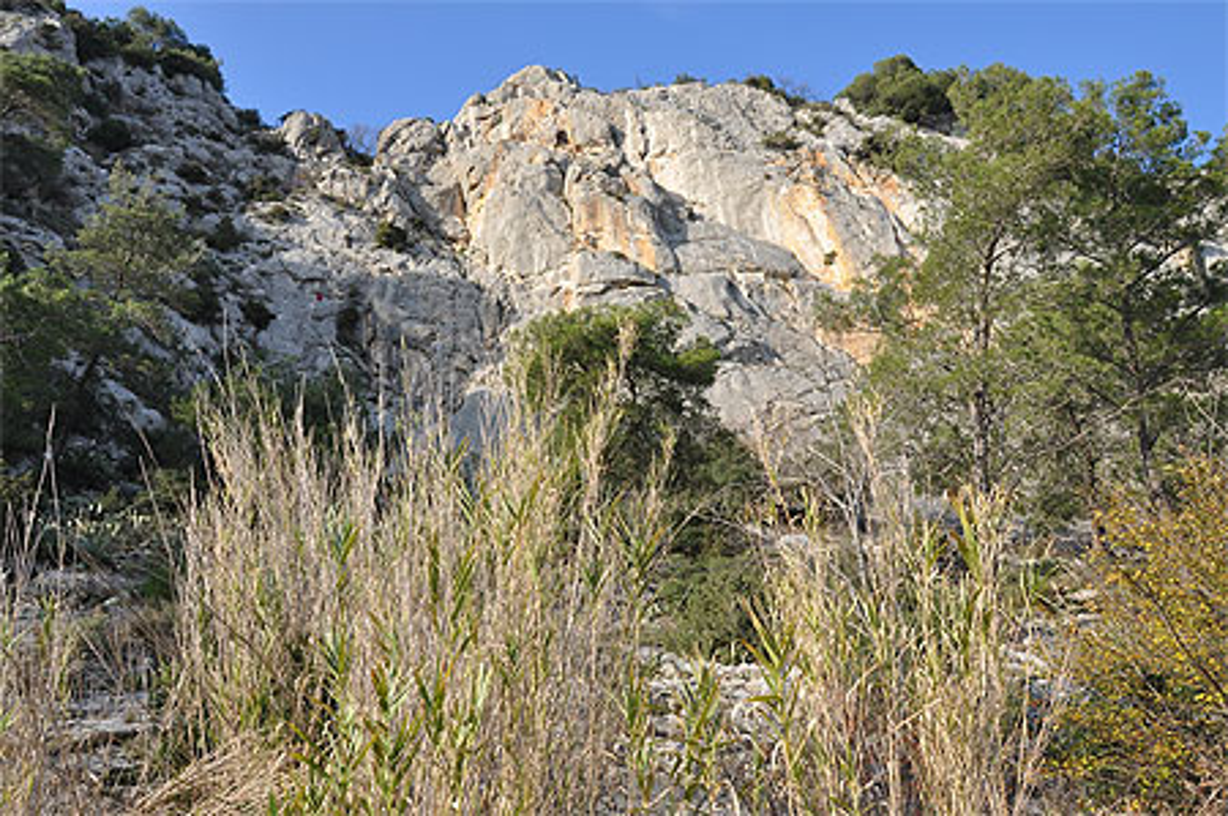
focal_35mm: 32
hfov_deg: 59.5
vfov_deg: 41.6
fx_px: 1073
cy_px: 408
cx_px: 614
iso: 400
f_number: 13
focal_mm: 21
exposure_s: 1/160
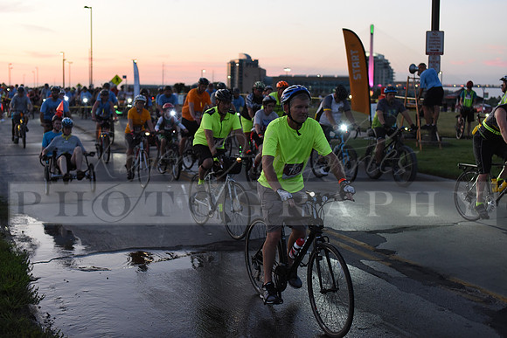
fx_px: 704
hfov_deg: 39.6
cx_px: 254
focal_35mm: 50
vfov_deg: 27.0
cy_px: 169
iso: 2500
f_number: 2.8
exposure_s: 1/400
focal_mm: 50
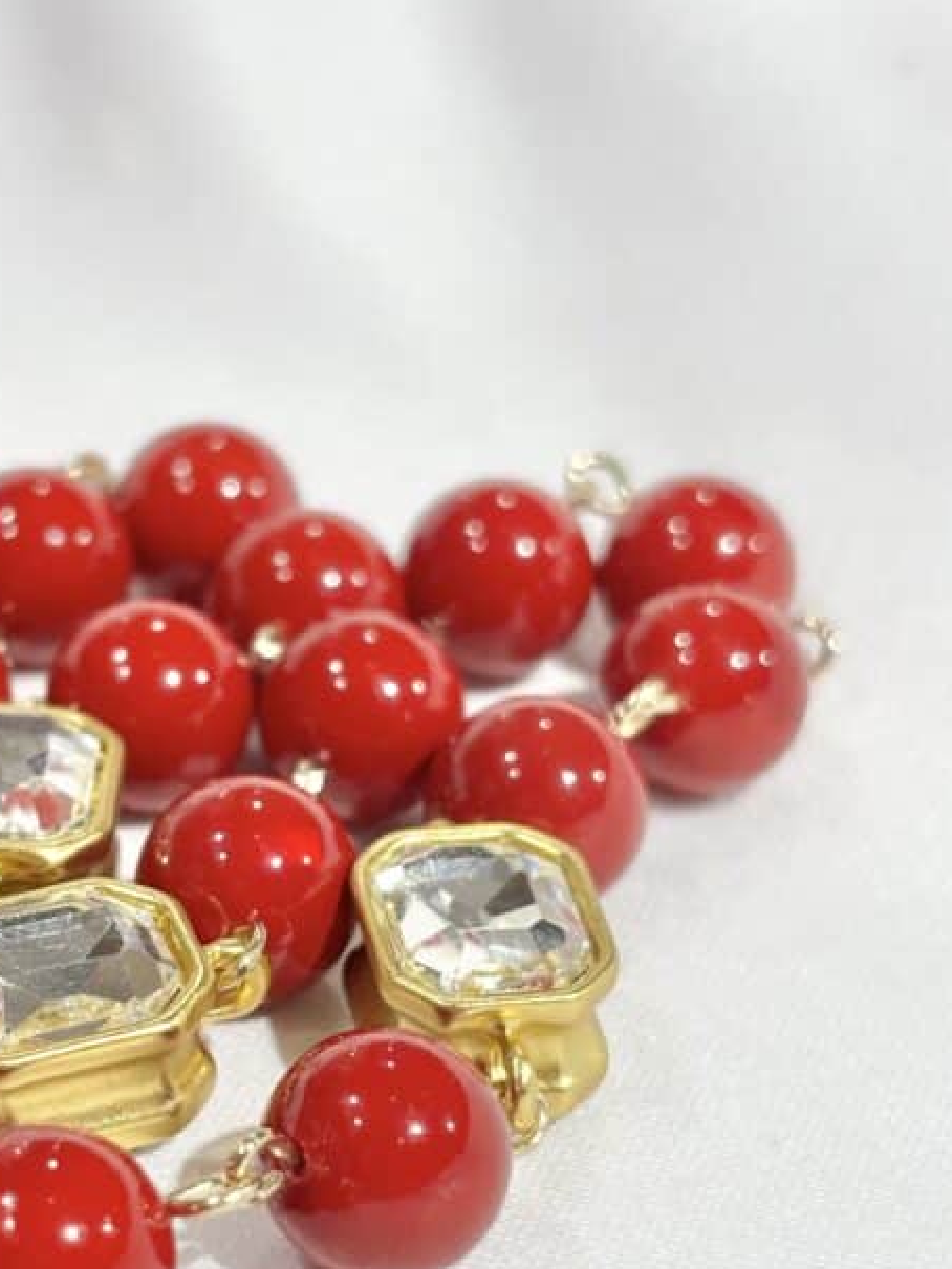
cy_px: 852
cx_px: 237
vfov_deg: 22.2
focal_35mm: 88
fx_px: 3226
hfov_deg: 16.7
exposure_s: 1/152
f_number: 1.6
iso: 25
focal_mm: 5.96
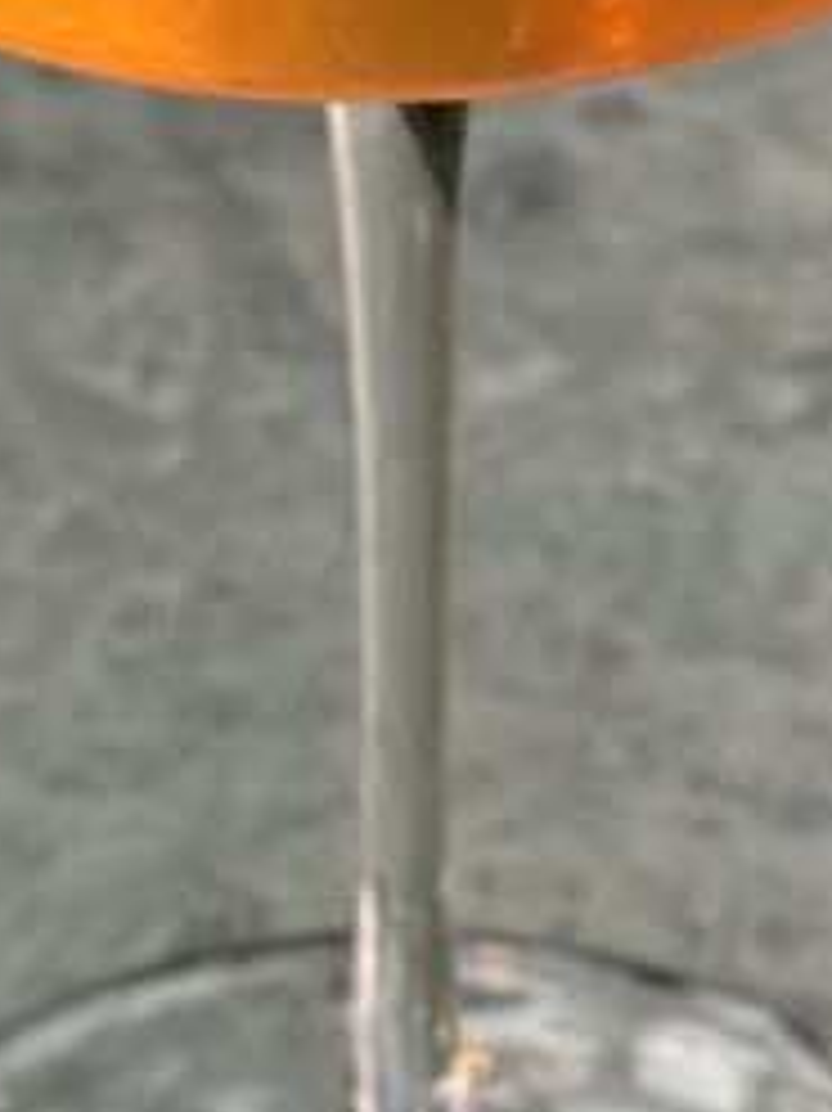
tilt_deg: -32.9
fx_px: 6383
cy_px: -81
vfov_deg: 9.8
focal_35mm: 199
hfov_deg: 7.5
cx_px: 432
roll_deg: -0.7
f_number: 1.78
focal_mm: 6.76
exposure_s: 1/25
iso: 400
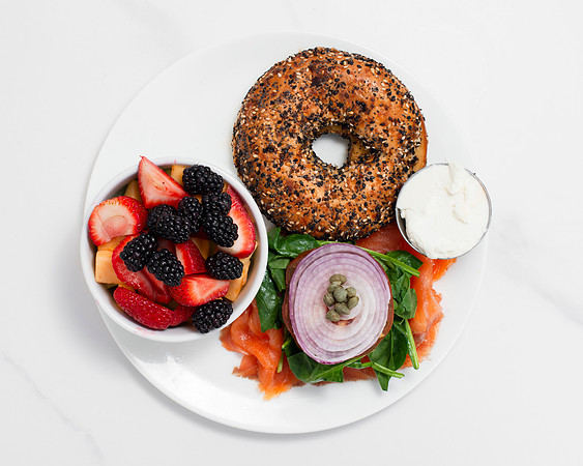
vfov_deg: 24.4
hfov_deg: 30.3
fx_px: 1078
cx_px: 292
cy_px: 240
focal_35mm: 62
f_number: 9
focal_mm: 50
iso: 200
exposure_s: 1/200
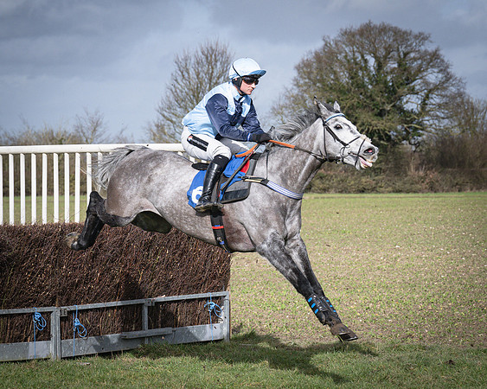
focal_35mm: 170
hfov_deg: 11.4
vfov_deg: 9.1
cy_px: 210
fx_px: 2444
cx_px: 156
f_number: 4
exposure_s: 1/4000
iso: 400
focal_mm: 70
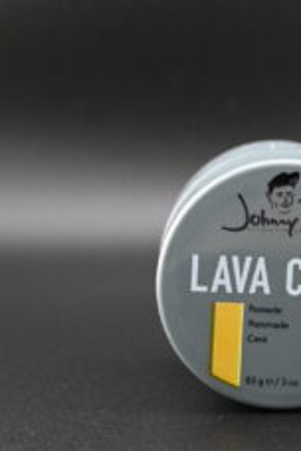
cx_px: 210
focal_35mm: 90
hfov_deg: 15.1
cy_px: 283
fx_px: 1135
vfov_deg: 22.4
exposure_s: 1/125
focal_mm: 30.5
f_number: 4.8
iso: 1100
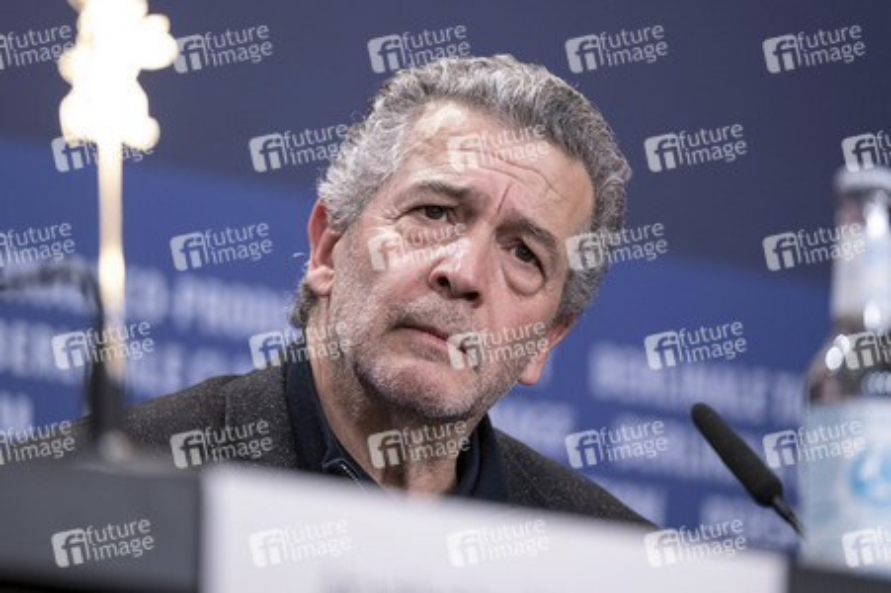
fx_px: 5194
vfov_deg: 6.5
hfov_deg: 9.8
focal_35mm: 210
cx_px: 446
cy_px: 296
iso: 1250
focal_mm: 140
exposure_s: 1/180
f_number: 2.8
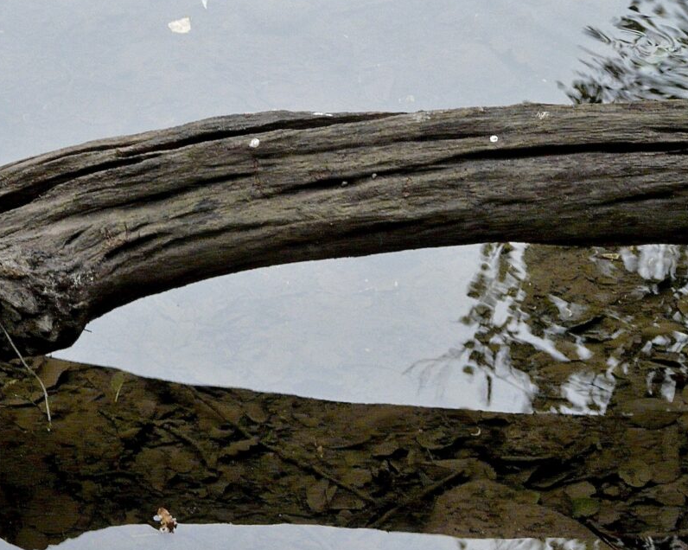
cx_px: 268
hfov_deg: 13.1
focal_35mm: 147
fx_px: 2992
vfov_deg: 10.5
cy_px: 320
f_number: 3.6
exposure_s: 1/30
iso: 400
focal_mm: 19.2
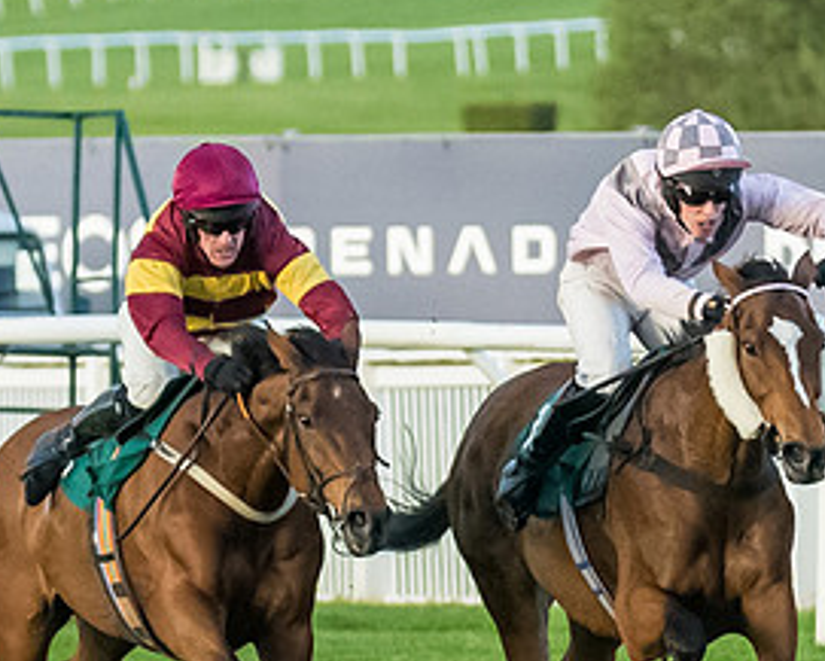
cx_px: 885
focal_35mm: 1048
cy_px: 445
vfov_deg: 1.5
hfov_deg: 1.8
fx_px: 25598
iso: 4000
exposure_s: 1/2000
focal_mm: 180
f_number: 4
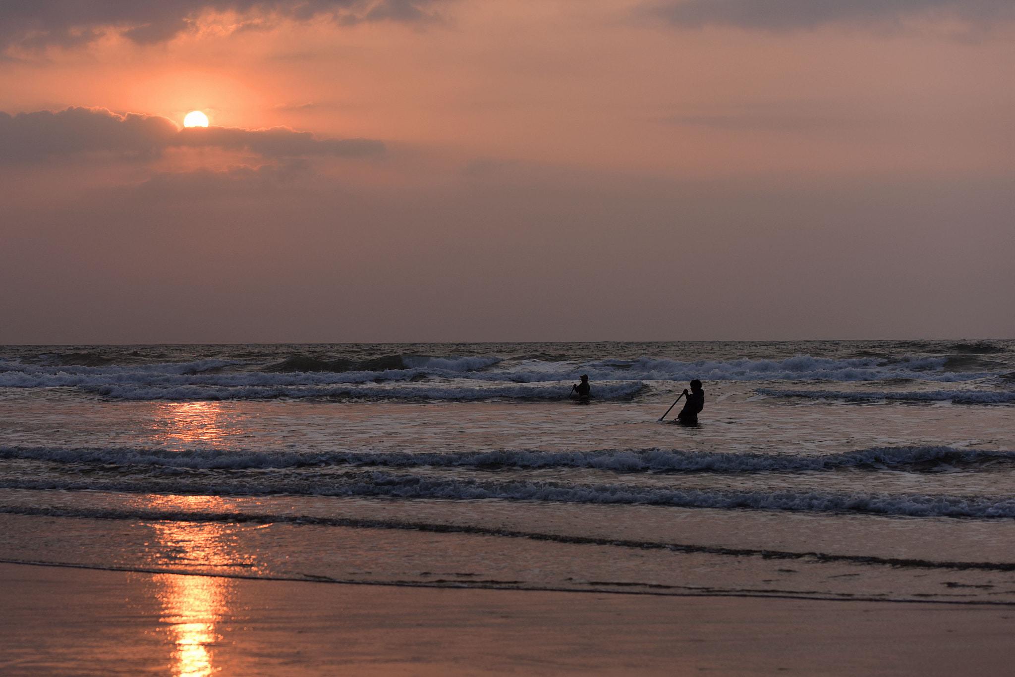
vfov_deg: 19.5
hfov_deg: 28.8
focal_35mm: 70
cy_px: 338
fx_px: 1974
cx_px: 508
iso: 100
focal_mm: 70
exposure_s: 1/640
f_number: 4
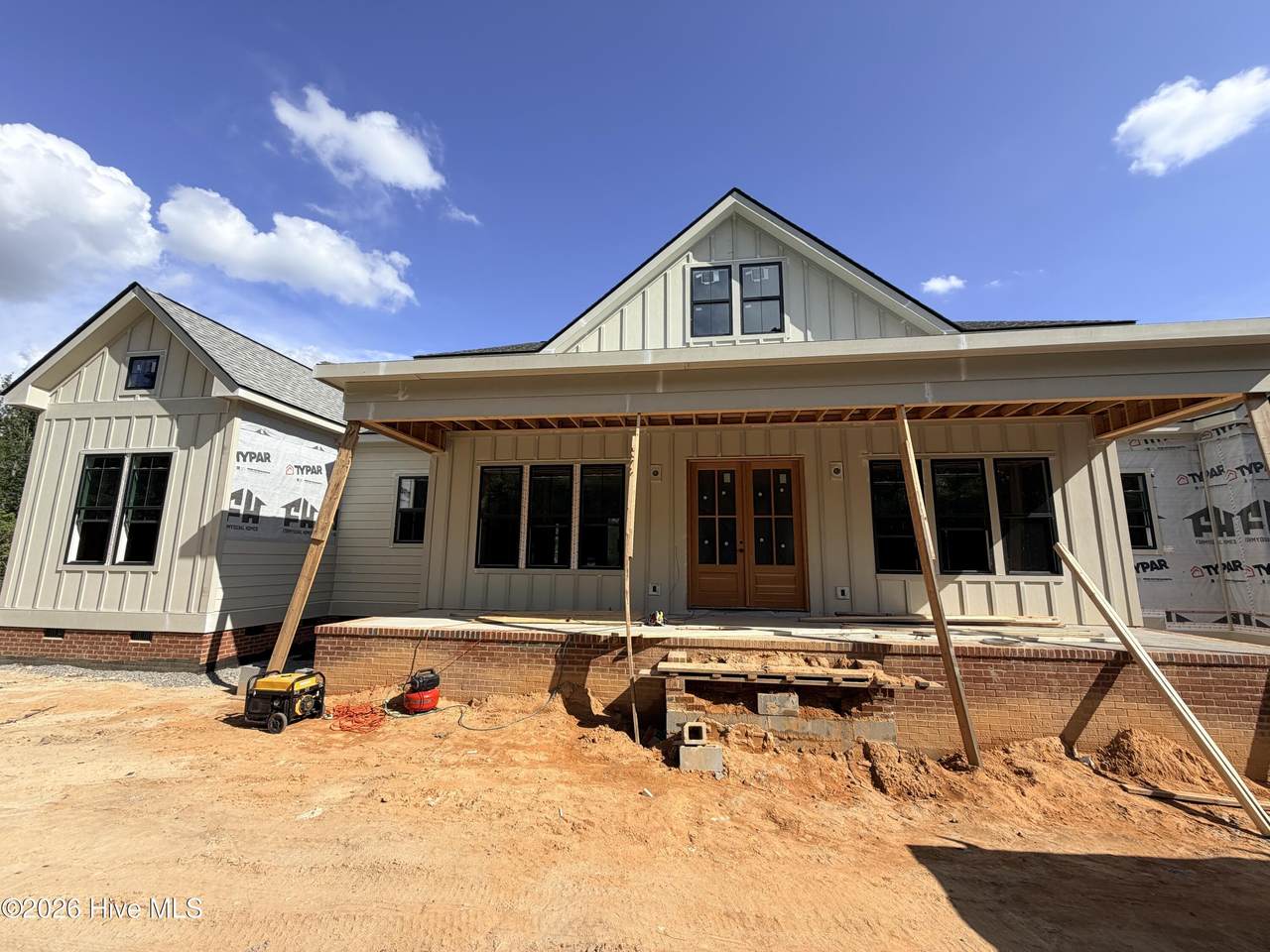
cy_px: 476
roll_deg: -1.6
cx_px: 635
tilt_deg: +9.5
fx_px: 514
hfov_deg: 102.1
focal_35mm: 14
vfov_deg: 85.7
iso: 20
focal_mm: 2.22
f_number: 2.2
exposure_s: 1/799
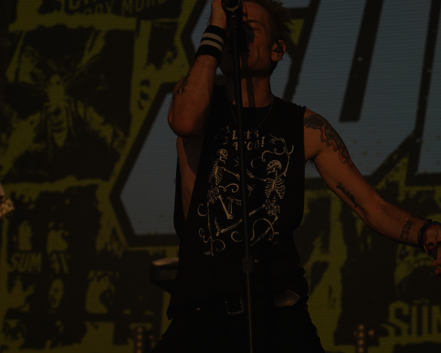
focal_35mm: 125
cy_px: 169
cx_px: 231
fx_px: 1631
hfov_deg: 15.4
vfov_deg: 12.3
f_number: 8
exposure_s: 1/1000
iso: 100
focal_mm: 105
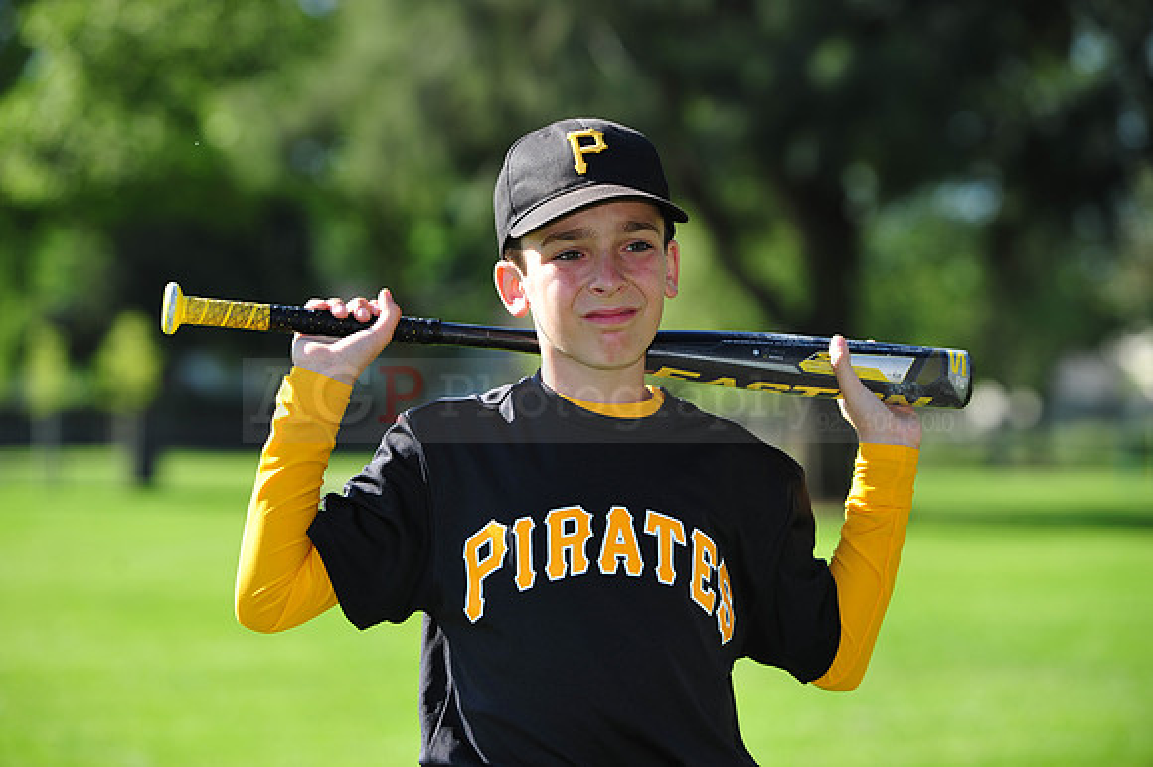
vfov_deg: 9.5
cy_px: 384
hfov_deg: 14.2
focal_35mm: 145
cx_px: 576
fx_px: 4641
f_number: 5
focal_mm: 145
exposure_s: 1/640
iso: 200
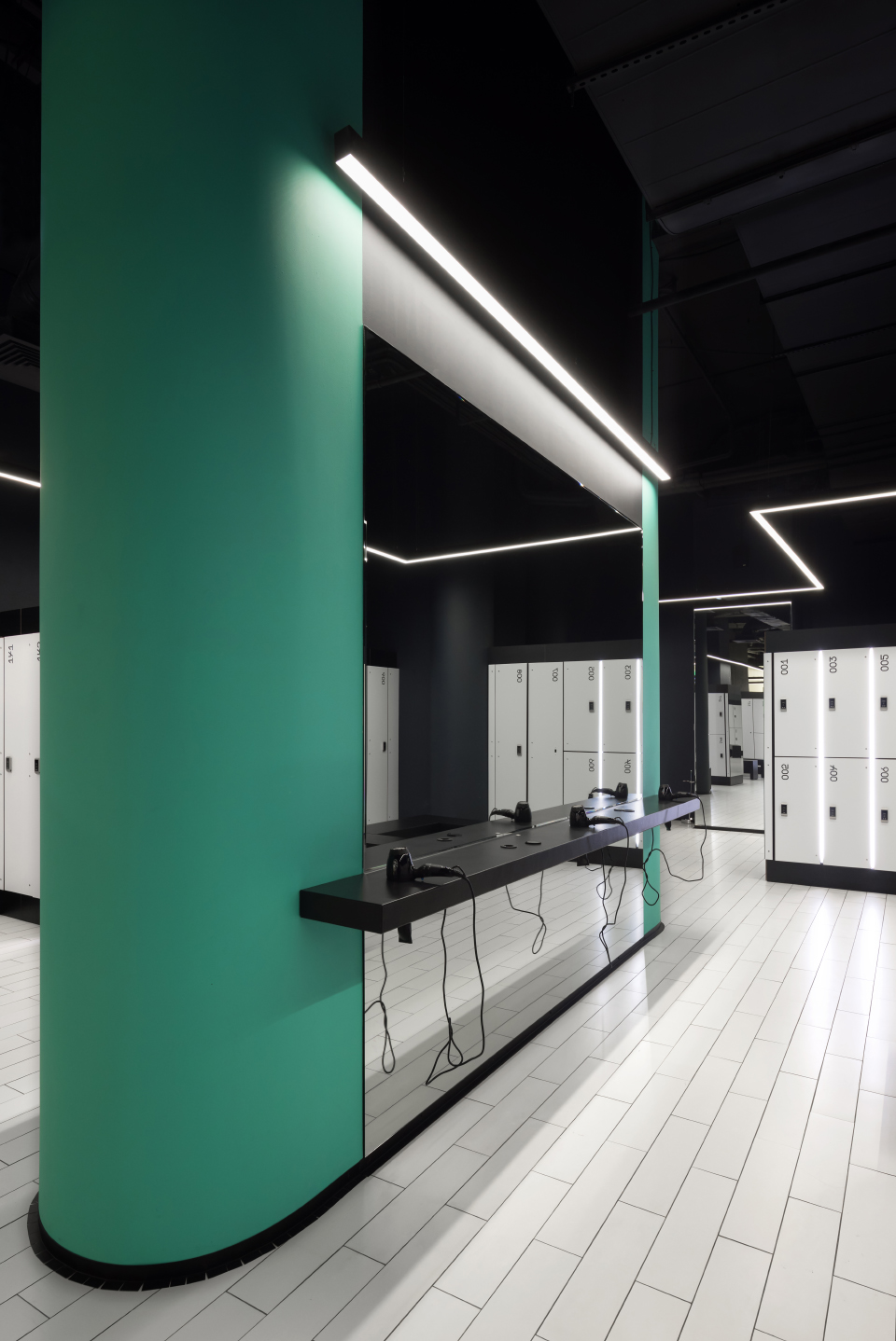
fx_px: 709
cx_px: 448
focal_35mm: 19
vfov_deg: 86.9
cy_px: 670
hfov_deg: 64.6
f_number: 8
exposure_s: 1/6
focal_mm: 19
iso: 400
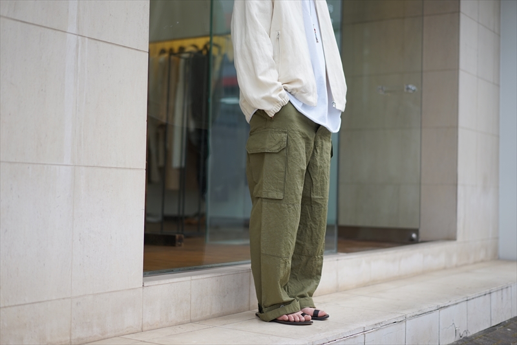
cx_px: 258
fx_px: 790
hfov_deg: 36.3
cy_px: 172
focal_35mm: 55
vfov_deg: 24.6
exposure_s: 1/500
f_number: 1.8
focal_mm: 55
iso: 100
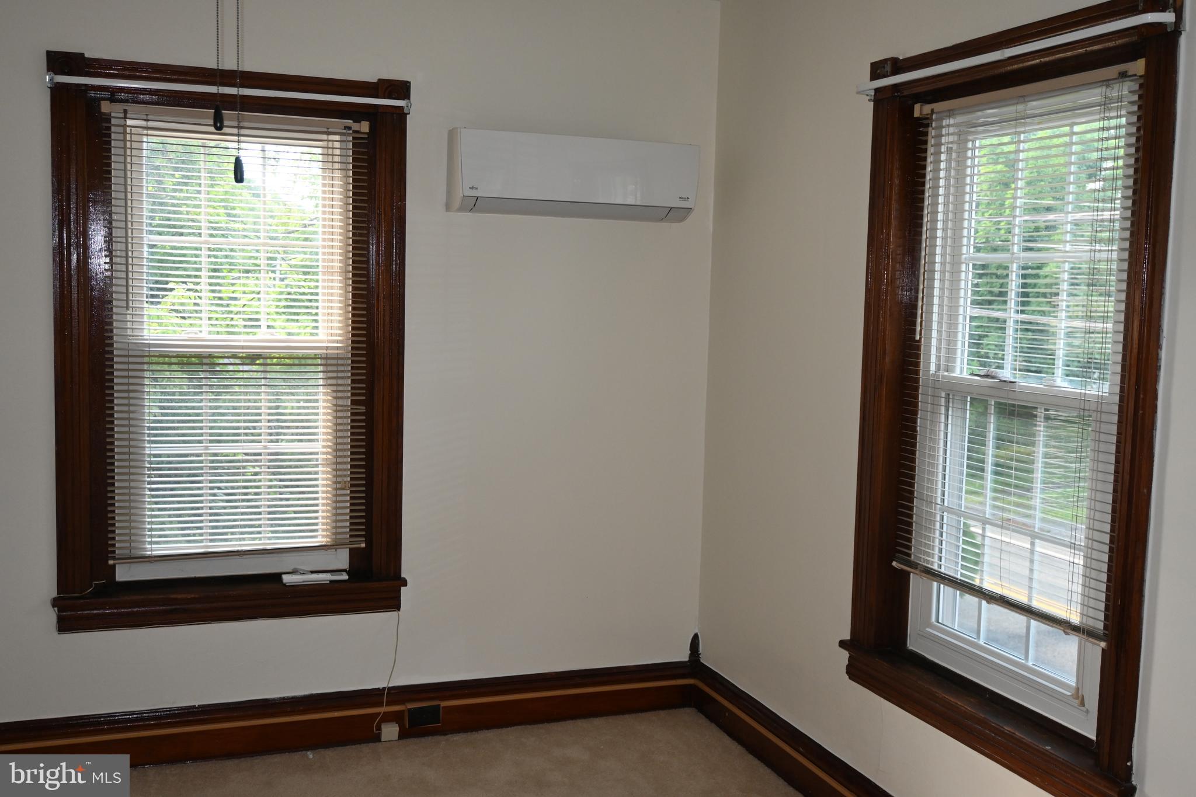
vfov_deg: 36.9
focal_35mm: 36
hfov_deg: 53.1
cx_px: 598
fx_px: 1196
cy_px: 398
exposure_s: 1/60
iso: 560
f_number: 4.2
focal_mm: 24
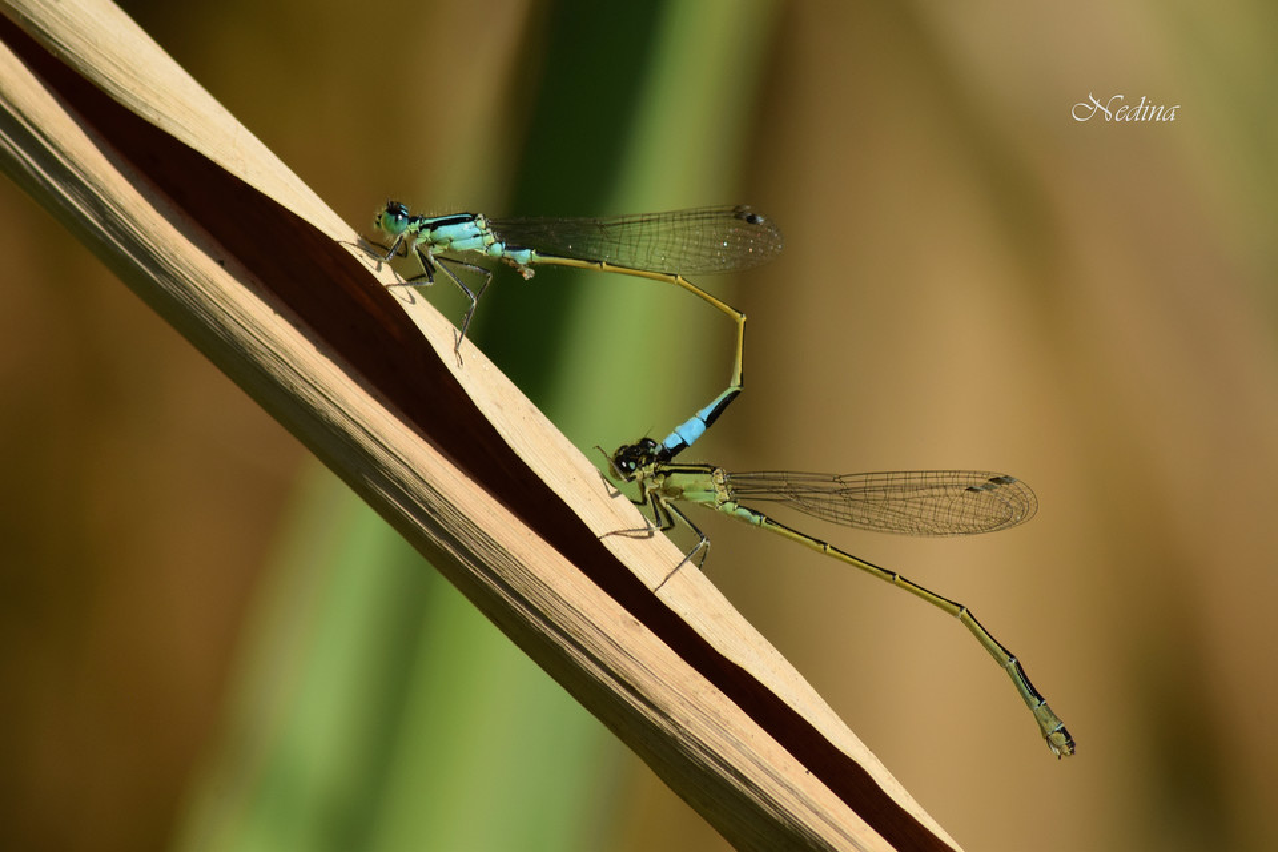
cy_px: 426
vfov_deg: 3.1
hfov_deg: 4.6
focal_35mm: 450
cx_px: 639
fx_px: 15974
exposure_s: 1/640
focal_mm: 300
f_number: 16
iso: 400
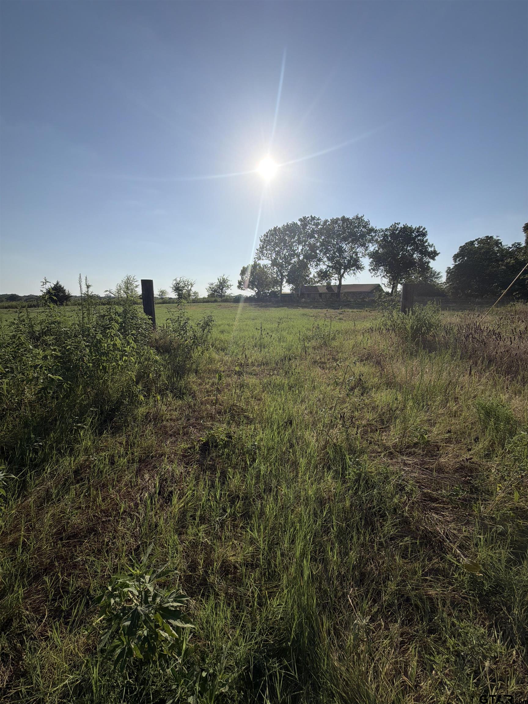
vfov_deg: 102.1
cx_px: 264
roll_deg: -0.7
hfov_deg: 85.7
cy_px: 352
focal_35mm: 14
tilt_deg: -11.2
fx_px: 285
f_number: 2.2
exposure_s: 1/1745
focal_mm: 2.22
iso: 20
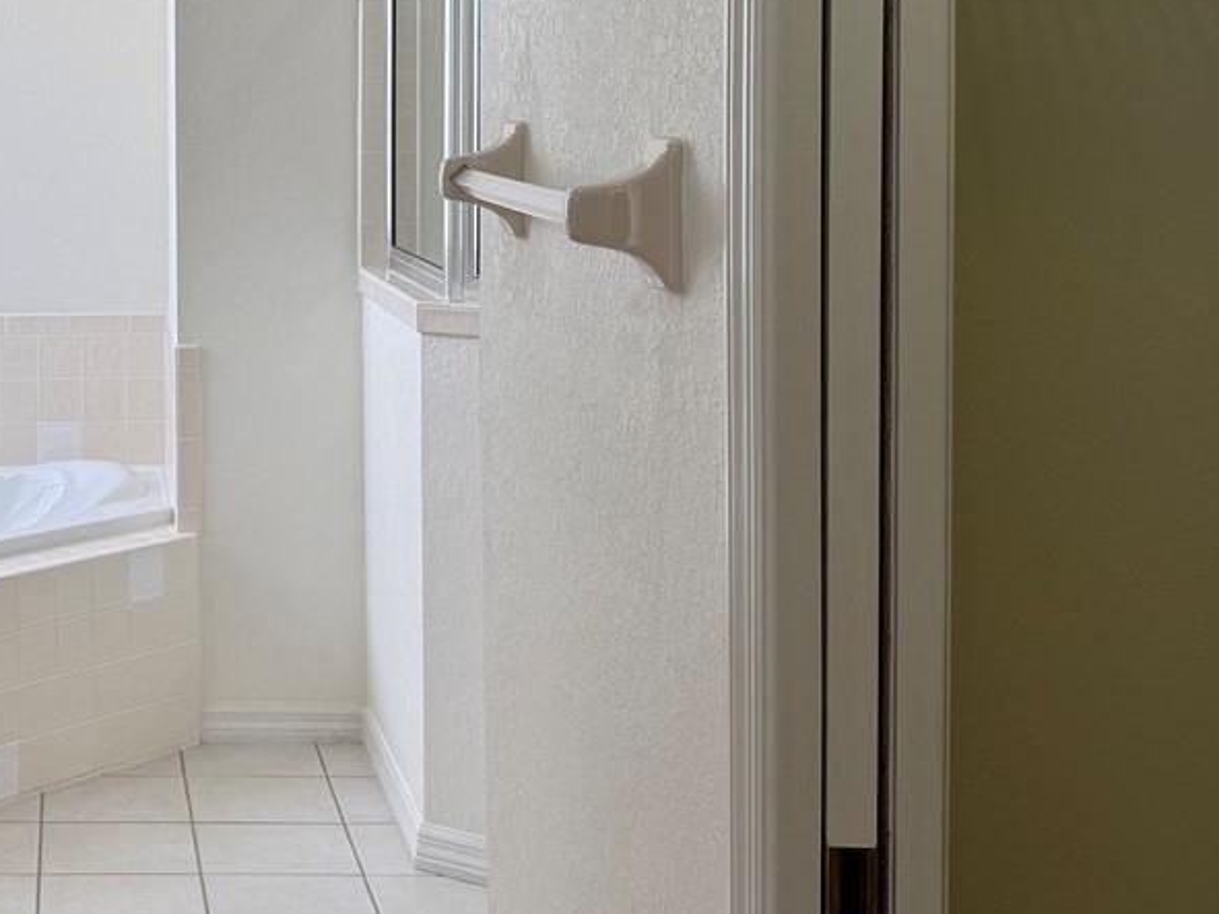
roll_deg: +0.3
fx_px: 2289
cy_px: 167
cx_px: 4
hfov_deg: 28.1
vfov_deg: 22.2
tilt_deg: -1.2
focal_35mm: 65
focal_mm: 6.76
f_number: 1.78
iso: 64
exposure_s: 1/197
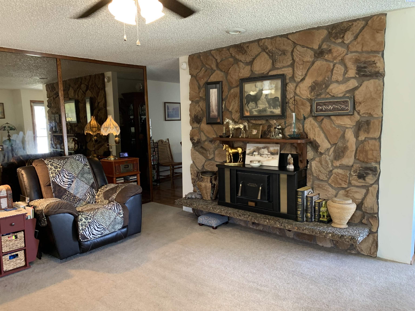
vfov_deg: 53.1
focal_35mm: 26
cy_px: 156
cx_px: 208
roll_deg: +1.4
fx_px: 312
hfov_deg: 67.3
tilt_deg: -6.3
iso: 250
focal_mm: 4.25
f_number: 1.8
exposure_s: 1/60
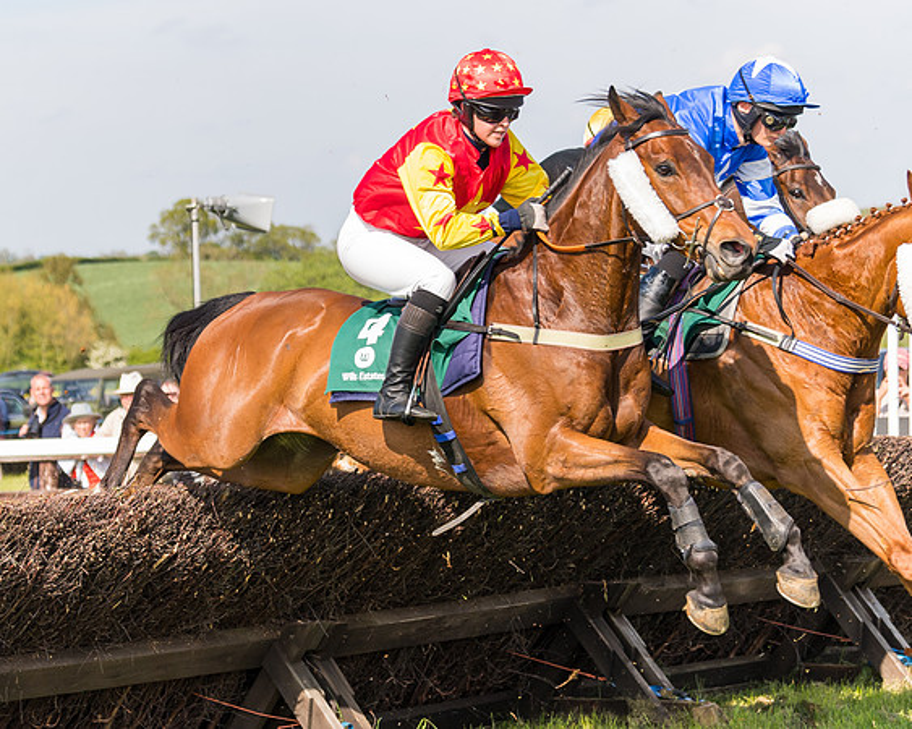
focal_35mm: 118
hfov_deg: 16.3
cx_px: 365
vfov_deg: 13.0
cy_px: 364
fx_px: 3191
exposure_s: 1/2500
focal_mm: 70
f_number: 4
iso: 400
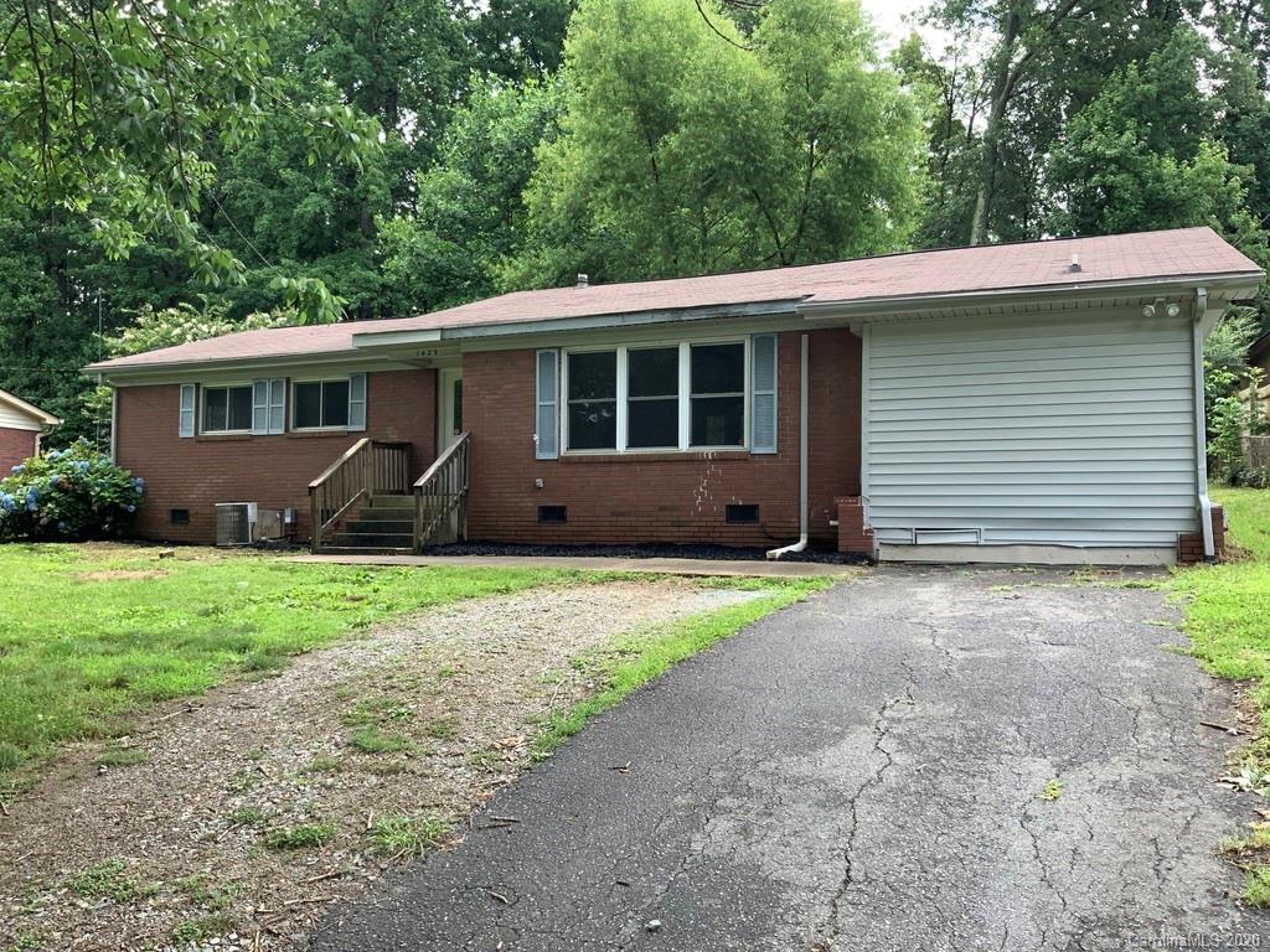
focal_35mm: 29
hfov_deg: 61.7
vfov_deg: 48.2
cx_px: 635
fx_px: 1064
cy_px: 476
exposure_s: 1/181
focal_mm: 3
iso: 16
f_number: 1.8
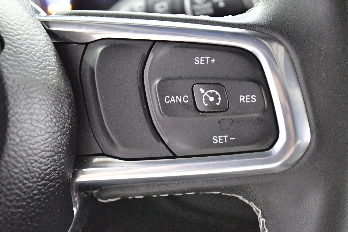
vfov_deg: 22.6
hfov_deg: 33.4
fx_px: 580
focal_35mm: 60
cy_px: 116
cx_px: 174
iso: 11400
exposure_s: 1/40
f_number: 5.3
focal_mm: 40
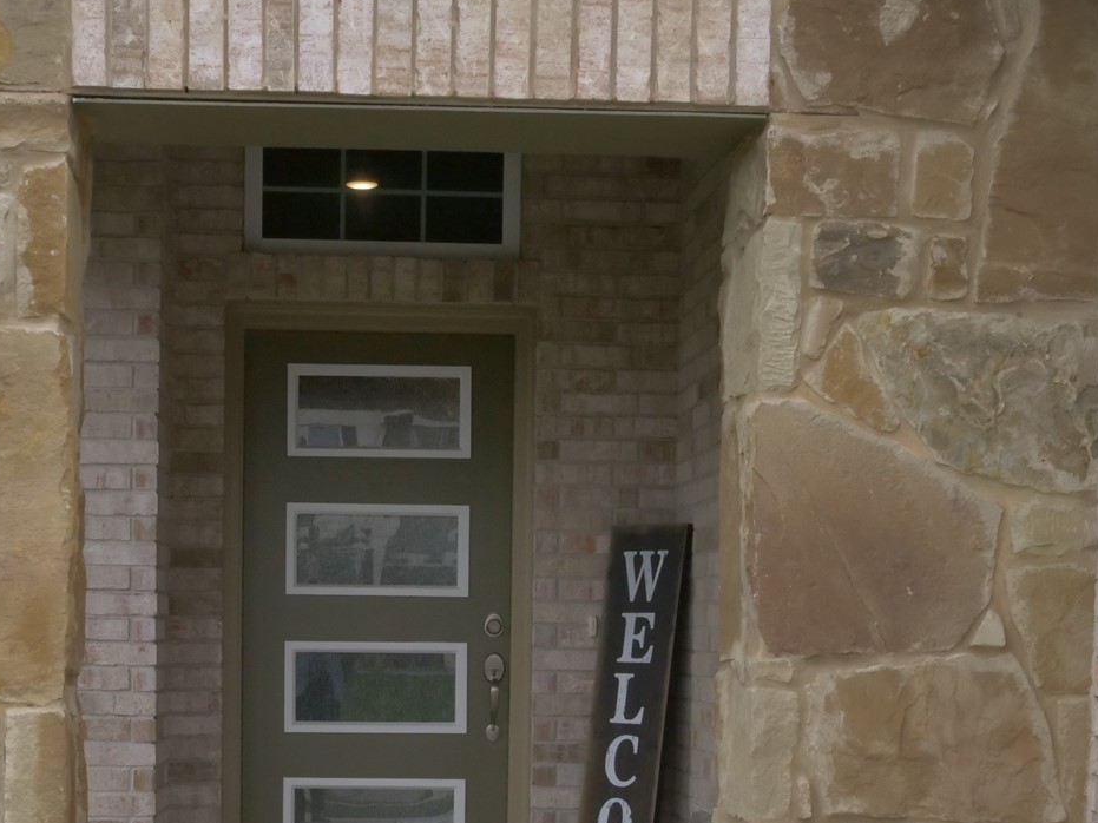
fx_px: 2093
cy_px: 746
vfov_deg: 21.7
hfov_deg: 29.3
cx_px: 423
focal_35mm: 66
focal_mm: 15
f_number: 8
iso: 1250
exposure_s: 1/1300
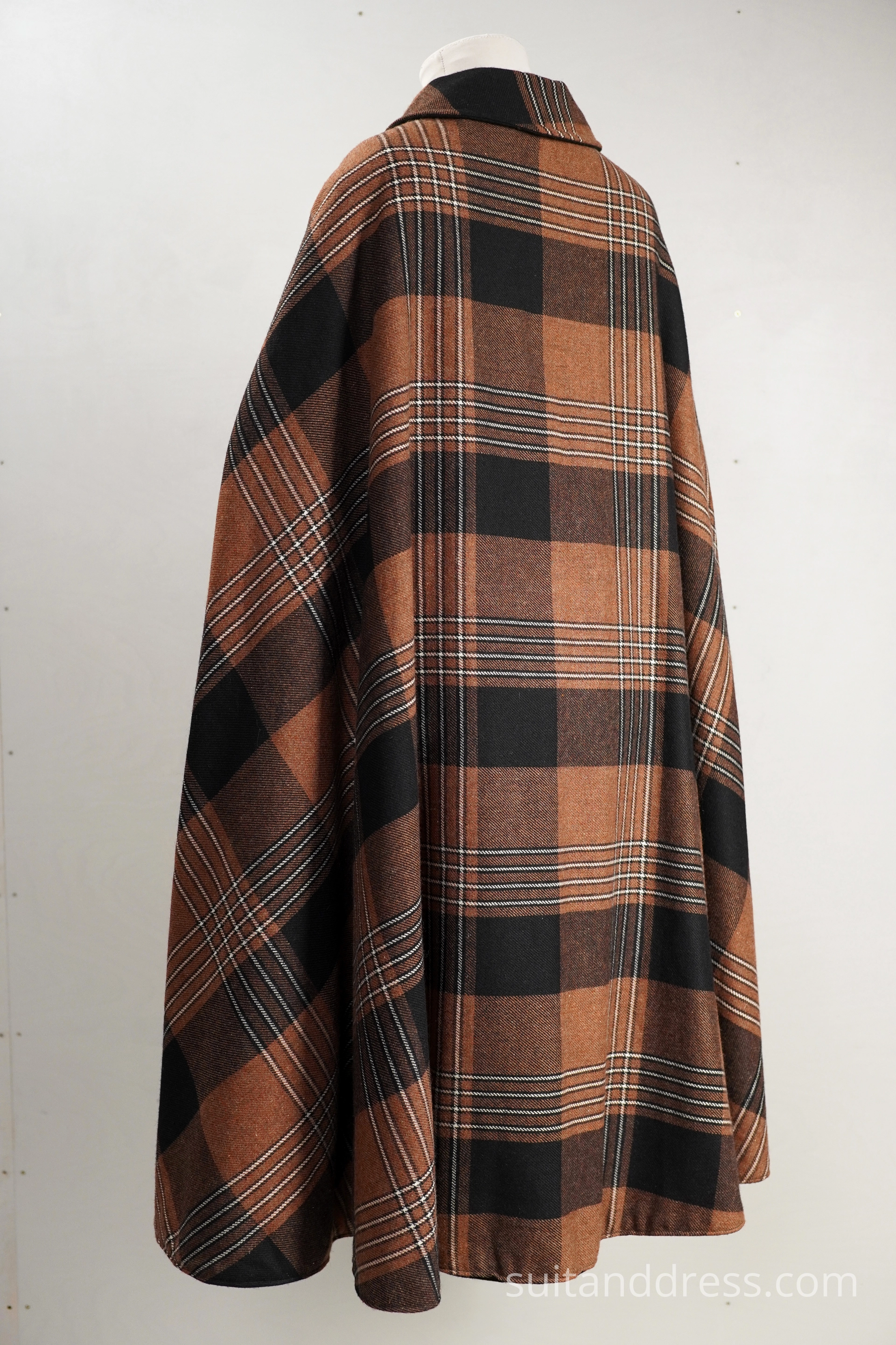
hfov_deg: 28.1
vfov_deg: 41.1
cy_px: 672
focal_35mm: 48
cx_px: 448
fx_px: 1792
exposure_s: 1/100
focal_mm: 32
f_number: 3.5
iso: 400
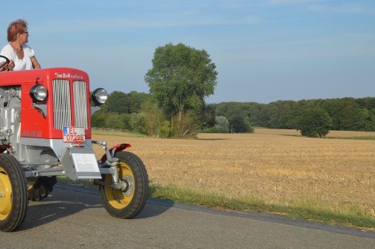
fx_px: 644
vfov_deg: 21.8
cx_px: 95
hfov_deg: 31.9
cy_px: 150
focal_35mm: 62
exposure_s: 1/250
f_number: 8
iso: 125
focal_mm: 26
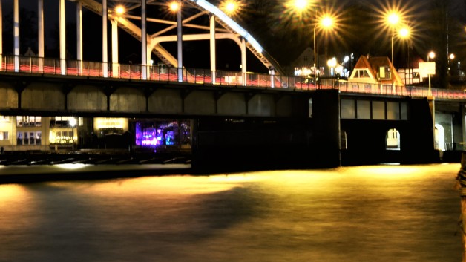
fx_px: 1532
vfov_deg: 9.7
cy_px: 41
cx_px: 118
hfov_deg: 17.2
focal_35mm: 124
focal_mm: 62
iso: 800
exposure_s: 30
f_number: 22
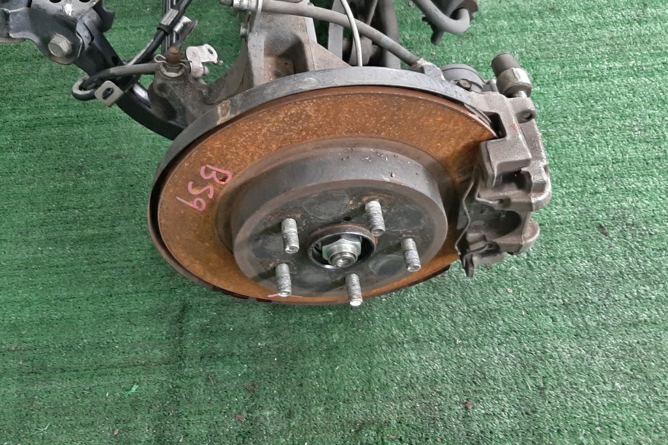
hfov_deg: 50.5
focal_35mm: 38
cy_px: 161
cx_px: 283
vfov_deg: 34.8
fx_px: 705
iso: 190
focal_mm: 3.93
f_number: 1.7
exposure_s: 1/50
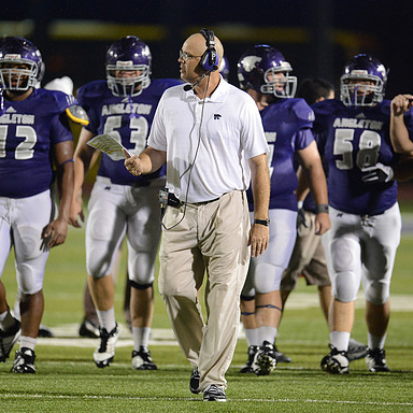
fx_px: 6925
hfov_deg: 3.4
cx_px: 196
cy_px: 207
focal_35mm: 513
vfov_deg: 3.4
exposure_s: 1/1000
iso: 5000
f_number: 2.8
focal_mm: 400
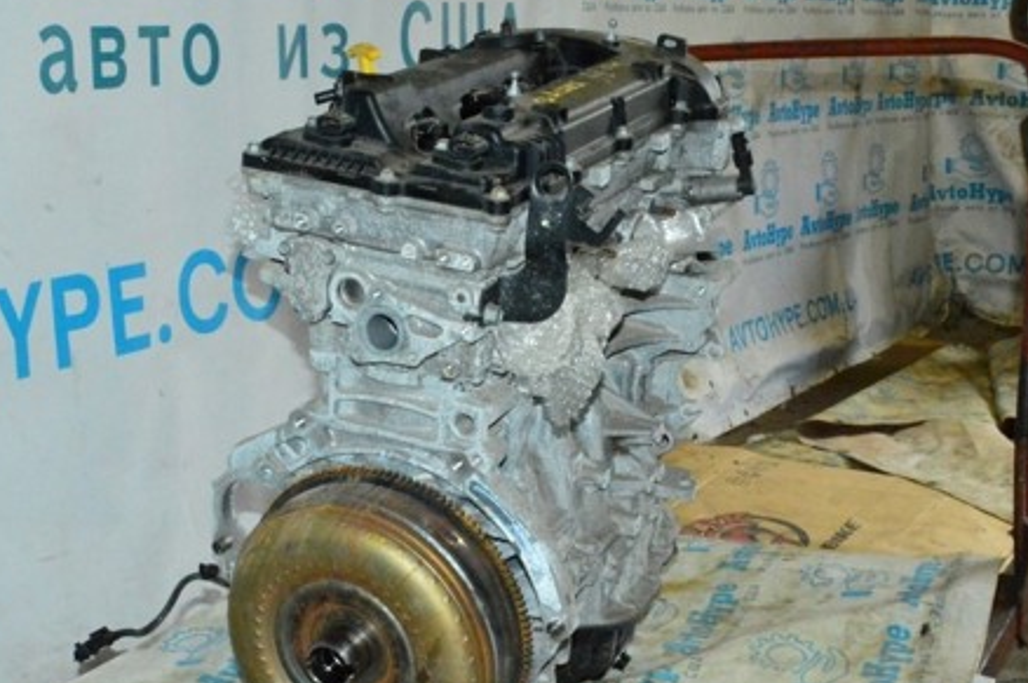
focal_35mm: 57
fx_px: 1626
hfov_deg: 34.9
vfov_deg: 23.7
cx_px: 387
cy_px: 388
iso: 6400
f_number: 25
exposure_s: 1/50
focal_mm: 26
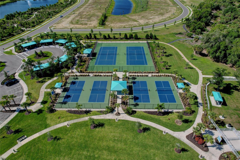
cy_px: 80
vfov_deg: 57.2
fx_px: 147
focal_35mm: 22
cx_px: 120
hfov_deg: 78.6
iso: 140
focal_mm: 8.4
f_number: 2.8
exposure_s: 1/2500
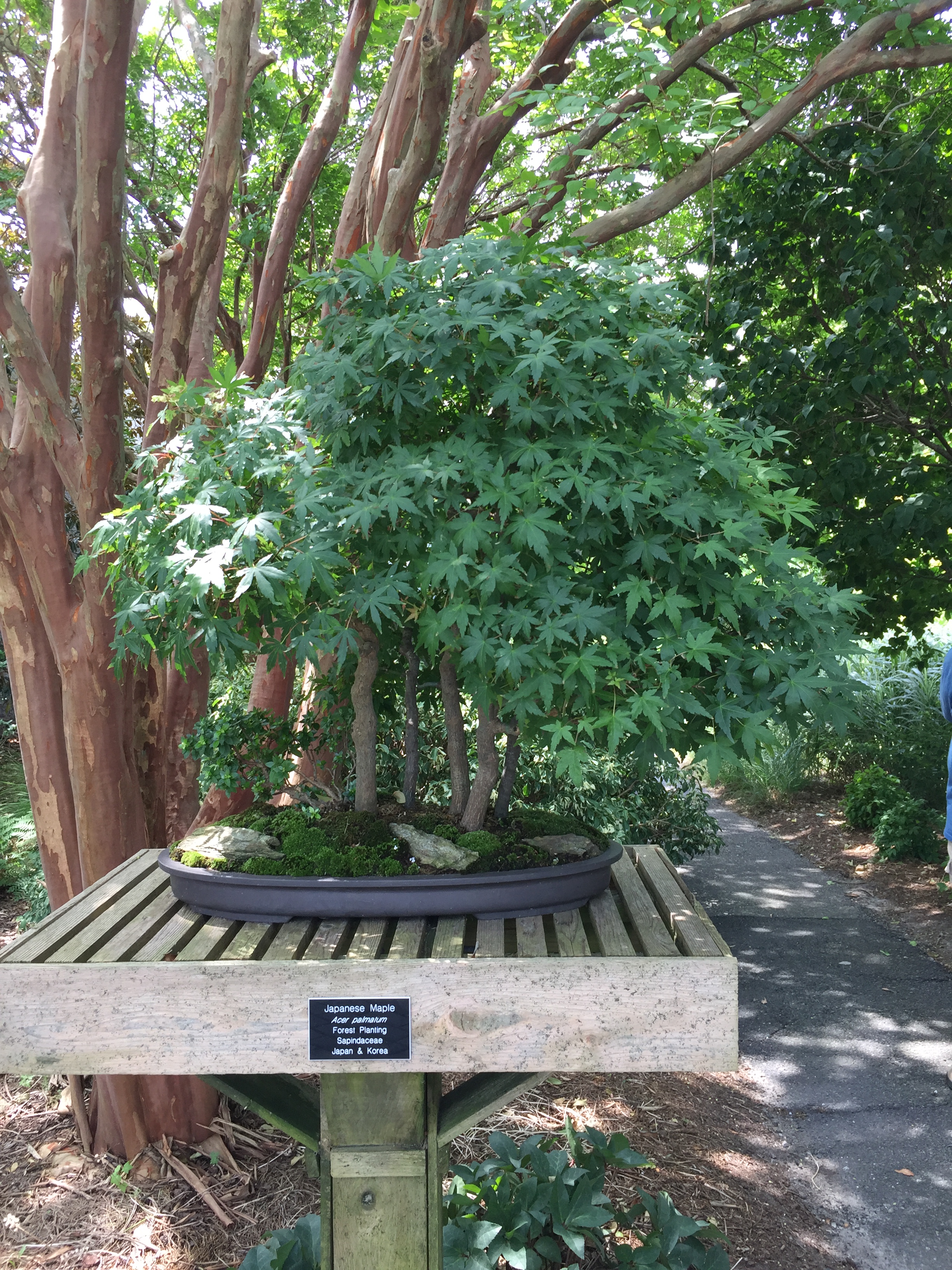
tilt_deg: -0.8
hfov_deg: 48.2
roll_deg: +1.0
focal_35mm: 29
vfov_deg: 61.7
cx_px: 476
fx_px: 1063
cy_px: 635
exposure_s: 1/120
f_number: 2.2
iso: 40
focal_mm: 4.15
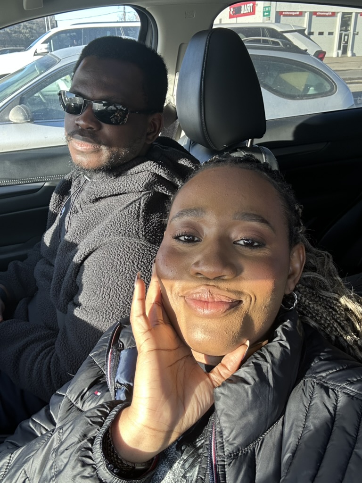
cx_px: 181
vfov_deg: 60.0
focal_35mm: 30
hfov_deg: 46.8
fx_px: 418
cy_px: 242
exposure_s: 1/121
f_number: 1.9
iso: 32
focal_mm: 2.69
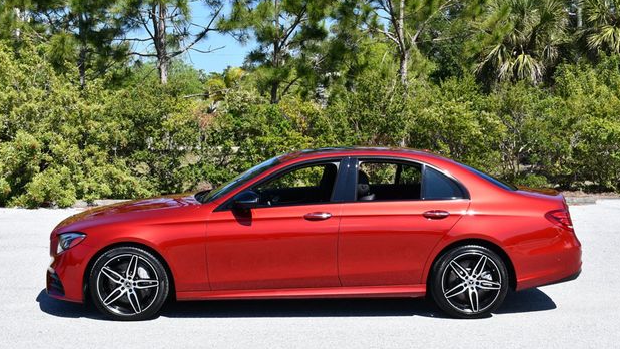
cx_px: 305
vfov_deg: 23.0
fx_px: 855
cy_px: 155
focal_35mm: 52
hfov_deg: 39.9
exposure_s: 1/250
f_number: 8
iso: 125
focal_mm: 24
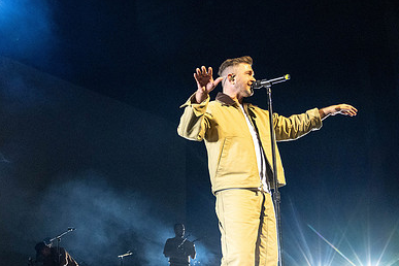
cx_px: 160
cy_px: 217
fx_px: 488
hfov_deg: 44.3
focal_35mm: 44
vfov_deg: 29.7
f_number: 4
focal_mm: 24
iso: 5000
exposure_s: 1/320
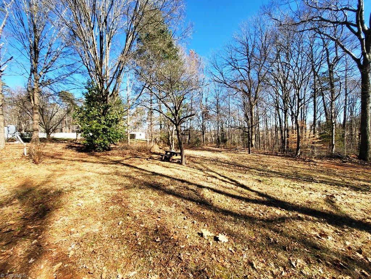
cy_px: 140
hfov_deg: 106.2
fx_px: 139
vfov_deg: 89.9
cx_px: 186
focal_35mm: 13
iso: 32
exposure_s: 1/455
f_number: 2.2
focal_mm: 1.74
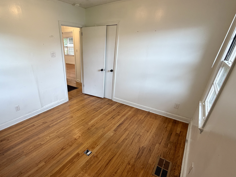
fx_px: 123
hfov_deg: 86.6
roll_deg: +0.3
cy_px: 102
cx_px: 94
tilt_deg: -25.6
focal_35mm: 18
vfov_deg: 71.2
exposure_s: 1/120
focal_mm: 2.22
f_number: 2.2
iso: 160
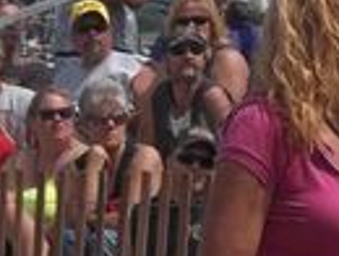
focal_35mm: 415
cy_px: 303
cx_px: 477
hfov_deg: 4.7
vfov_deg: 3.6
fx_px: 4072
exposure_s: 1/500
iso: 80
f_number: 5.9
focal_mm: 24.5
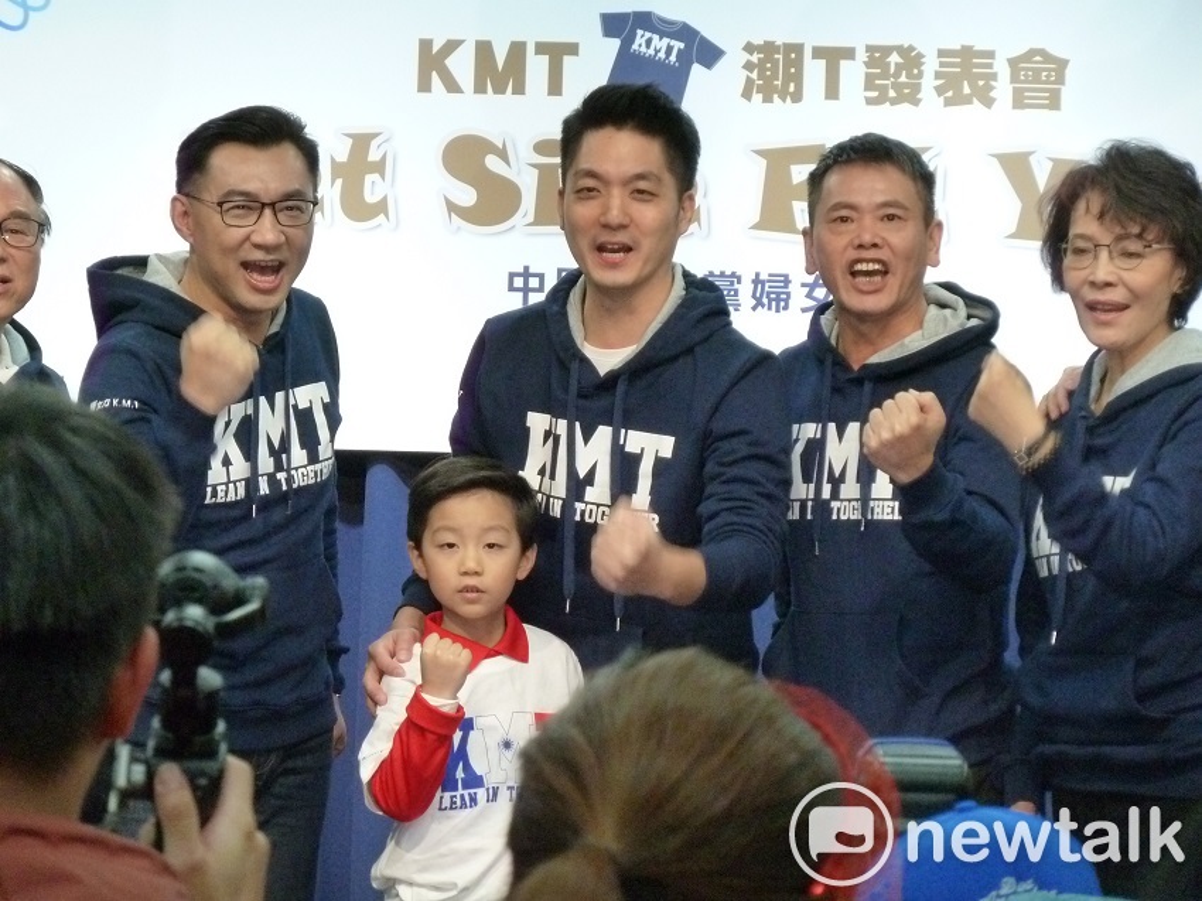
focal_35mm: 182
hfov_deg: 10.9
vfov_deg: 8.2
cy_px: 450
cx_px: 601
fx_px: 6318
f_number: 4.5
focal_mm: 29.9
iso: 800
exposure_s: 1/50
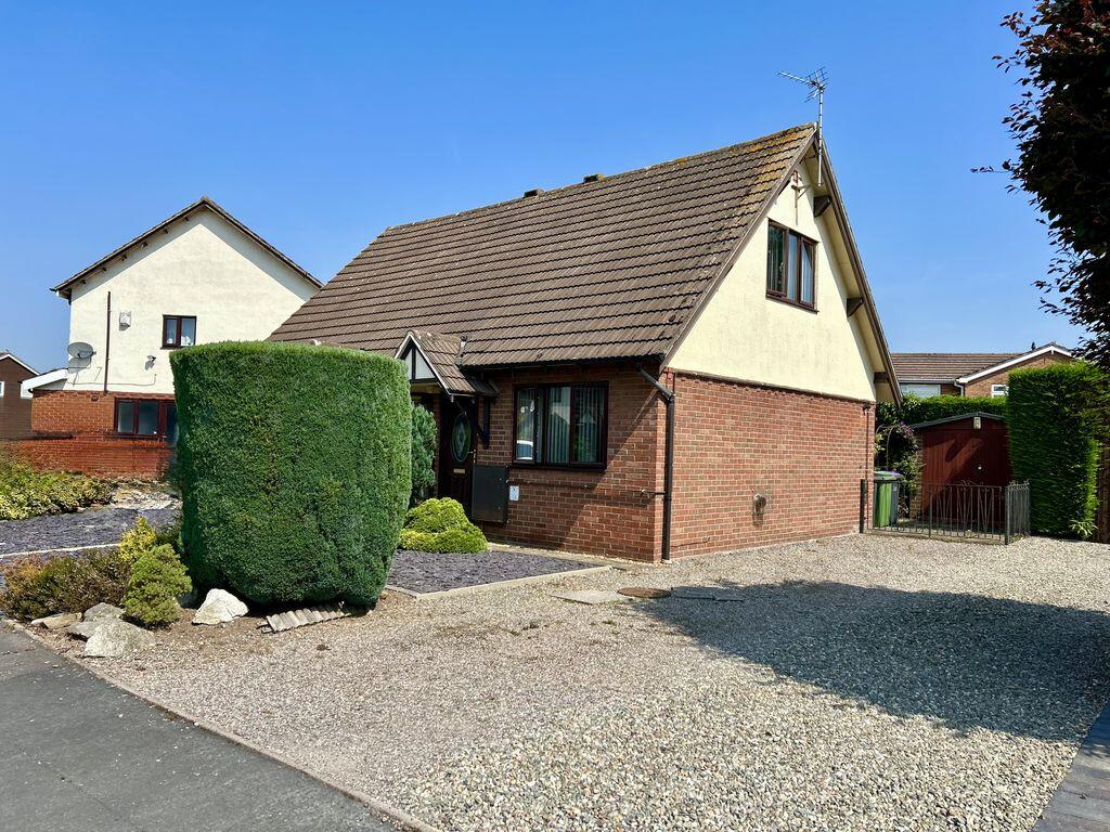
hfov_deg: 67.3
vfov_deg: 53.1
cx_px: 555
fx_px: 834
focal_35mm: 26
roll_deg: -1.1
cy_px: 416
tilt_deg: +1.3
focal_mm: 5.7
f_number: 1.5
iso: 50
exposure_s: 1/3968
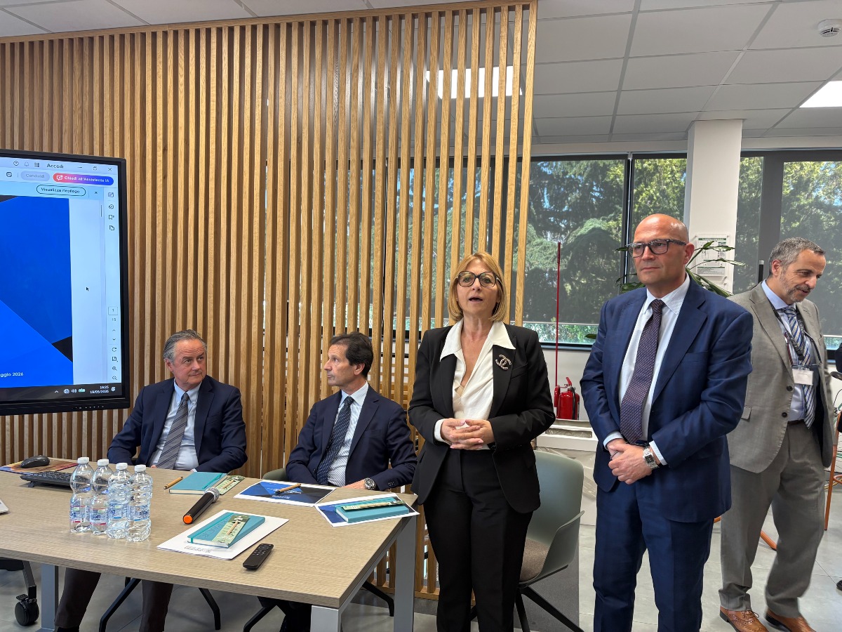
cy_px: 316
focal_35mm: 26
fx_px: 632
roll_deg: -0.9
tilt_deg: -2.6
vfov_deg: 53.1
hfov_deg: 67.3
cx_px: 421
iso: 125
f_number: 1.6
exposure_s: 1/100
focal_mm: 5.96
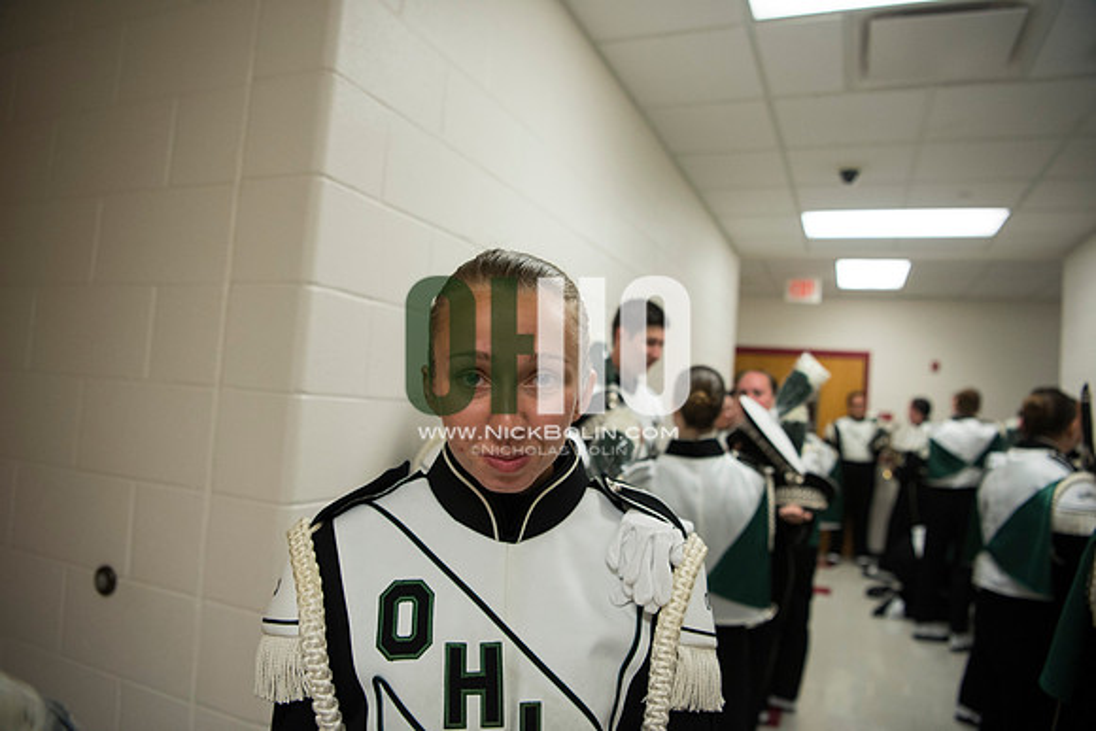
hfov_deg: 73.7
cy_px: 366
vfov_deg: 53.2
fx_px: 731
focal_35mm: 24
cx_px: 548
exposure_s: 1/320
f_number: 3.2
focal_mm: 24
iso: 2000
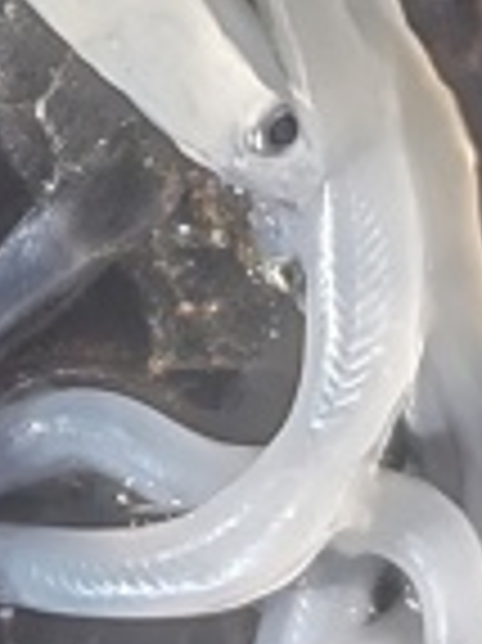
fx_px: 3737
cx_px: -428
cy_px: 43
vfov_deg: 9.8
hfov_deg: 7.2
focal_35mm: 201
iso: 50
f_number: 1.9
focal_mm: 5.52
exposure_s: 1/2088
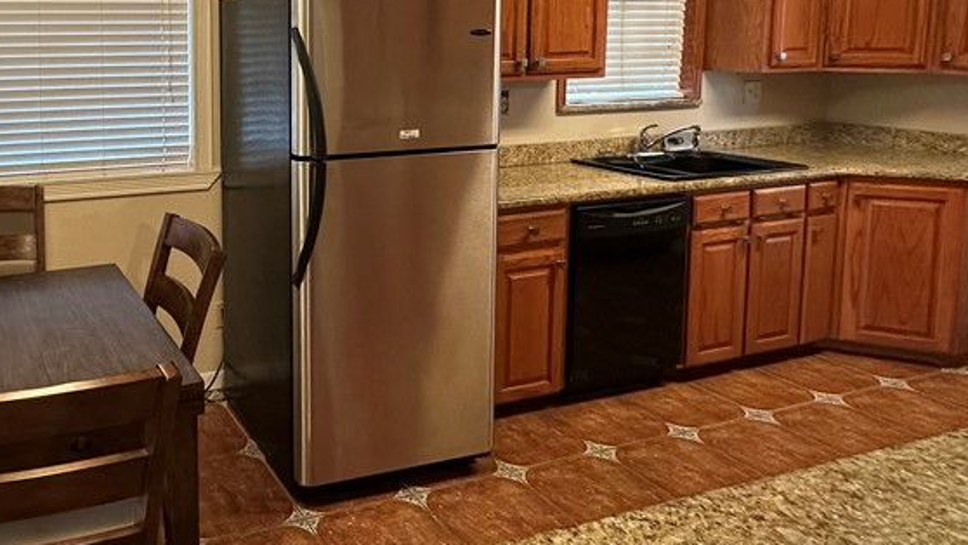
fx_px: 719
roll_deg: +0.4
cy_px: 104
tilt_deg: -6.0
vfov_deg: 39.8
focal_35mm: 28
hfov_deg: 61.6
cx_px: 177
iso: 320
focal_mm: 2.22
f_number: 2.2
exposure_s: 1/60
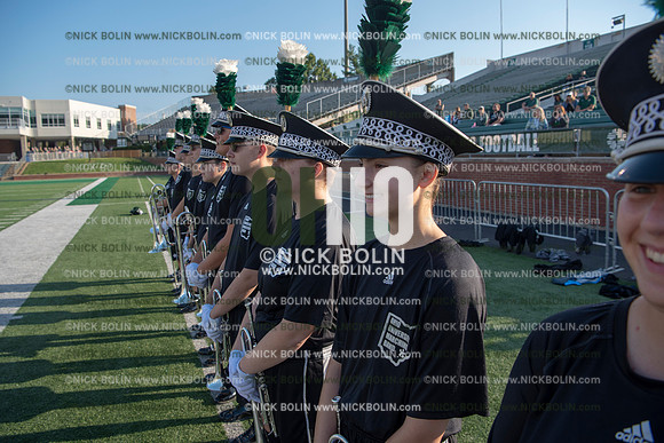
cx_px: 332
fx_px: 443
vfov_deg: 53.2
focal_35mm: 24
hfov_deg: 73.7
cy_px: 222
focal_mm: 24
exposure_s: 1/500
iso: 100
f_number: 5.6
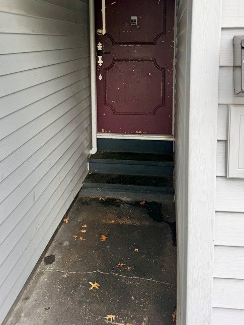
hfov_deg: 37.7
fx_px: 357
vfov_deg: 47.9
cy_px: 99
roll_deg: +0.1
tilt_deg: -8.9
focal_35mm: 38
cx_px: 117
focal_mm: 6.76
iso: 64
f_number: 1.78
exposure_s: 1/144
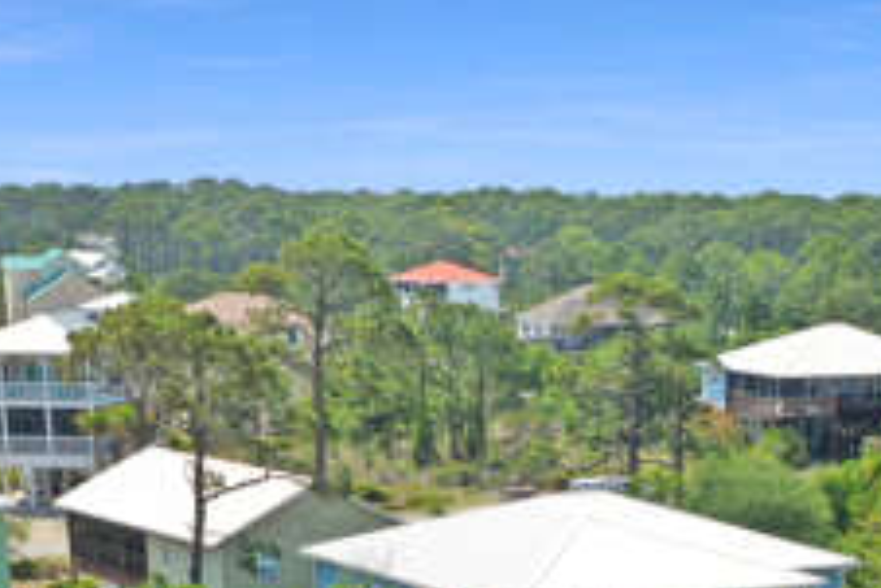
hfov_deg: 20.8
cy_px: 896
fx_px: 2326
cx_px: 873
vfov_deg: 13.5
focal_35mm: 95
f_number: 5.6
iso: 100
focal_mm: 10.26
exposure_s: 1/400
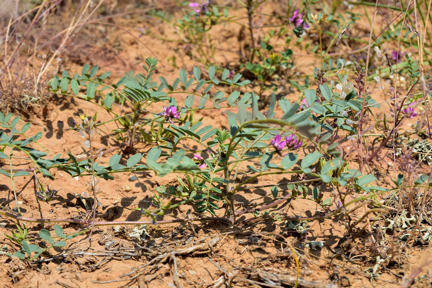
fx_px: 900
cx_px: 216
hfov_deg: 27.0
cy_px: 144
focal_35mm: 75
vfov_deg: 18.2
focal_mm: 50
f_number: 11
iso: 100
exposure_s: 1/125
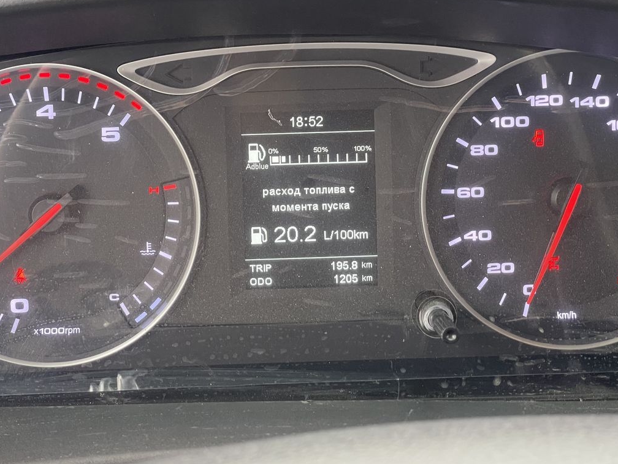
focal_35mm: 66
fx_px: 1178
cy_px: 201
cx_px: 291
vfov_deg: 22.2
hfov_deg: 29.4
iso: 200
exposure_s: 1/65
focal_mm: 6
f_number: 2
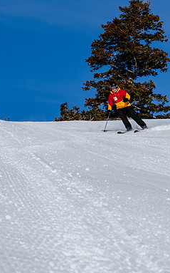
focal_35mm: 204
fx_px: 1514
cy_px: 88
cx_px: 210
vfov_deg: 10.3
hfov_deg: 6.4
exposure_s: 1/1000
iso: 160
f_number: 9
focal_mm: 65
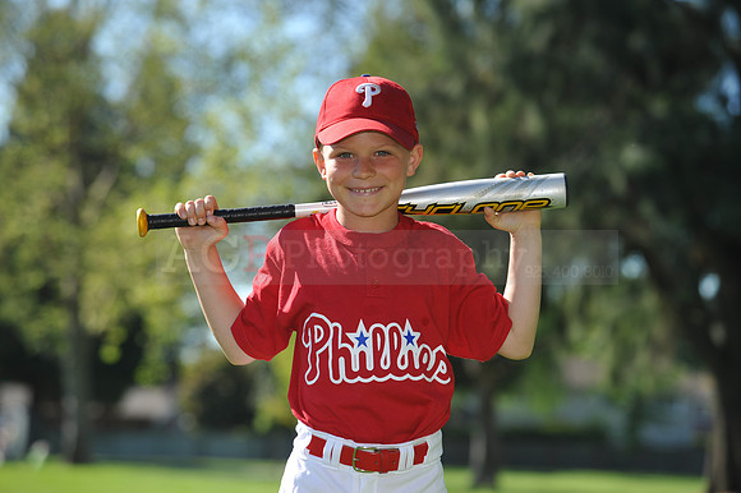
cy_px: 246
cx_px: 370
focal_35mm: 155
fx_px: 3188
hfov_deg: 13.3
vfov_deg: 8.8
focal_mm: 155
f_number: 5.6
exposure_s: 1/500
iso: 200
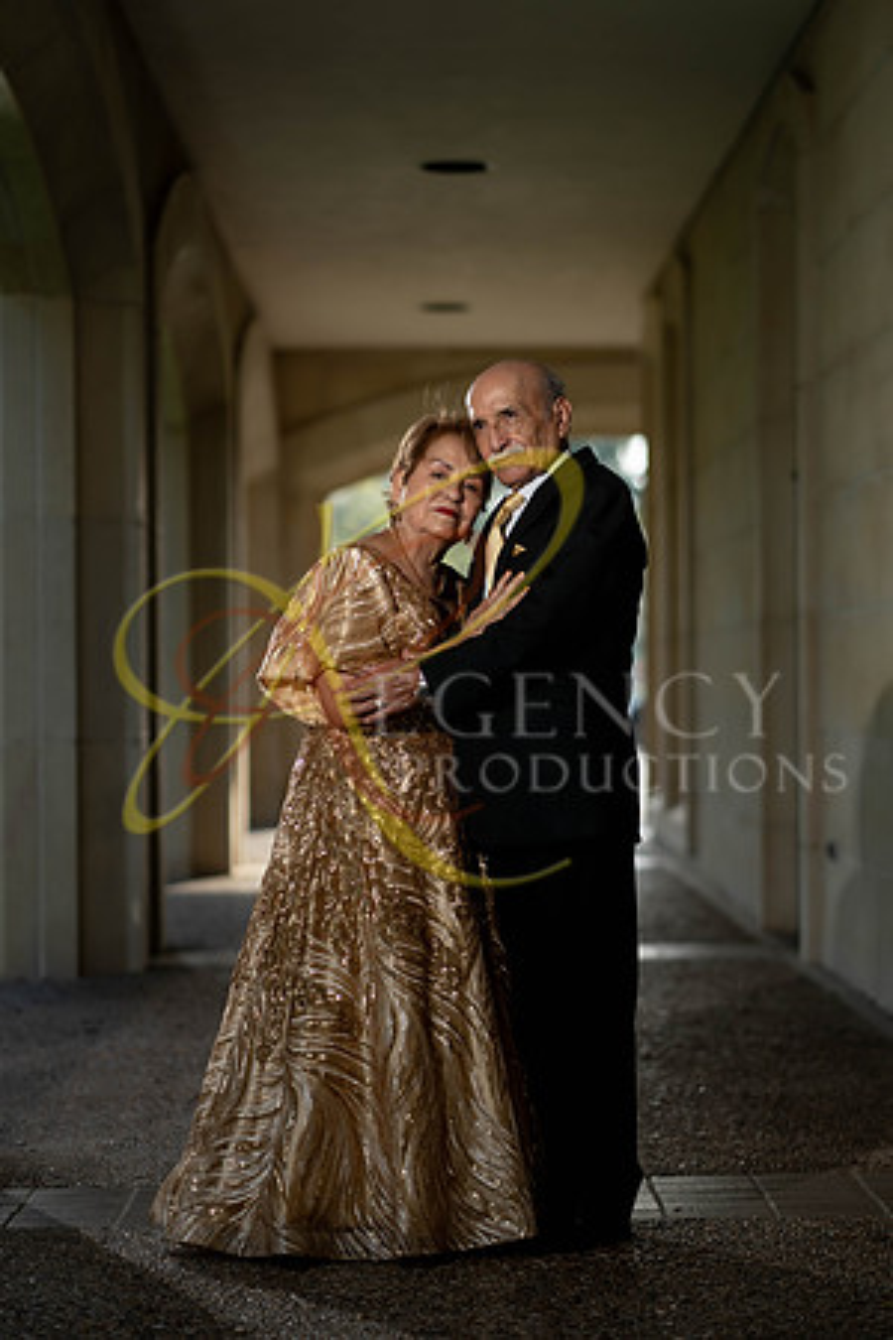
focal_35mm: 85
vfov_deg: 23.9
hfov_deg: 16.1
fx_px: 3162
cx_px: 446
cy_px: 670
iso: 200
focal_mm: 85
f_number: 2.2
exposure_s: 1/1250
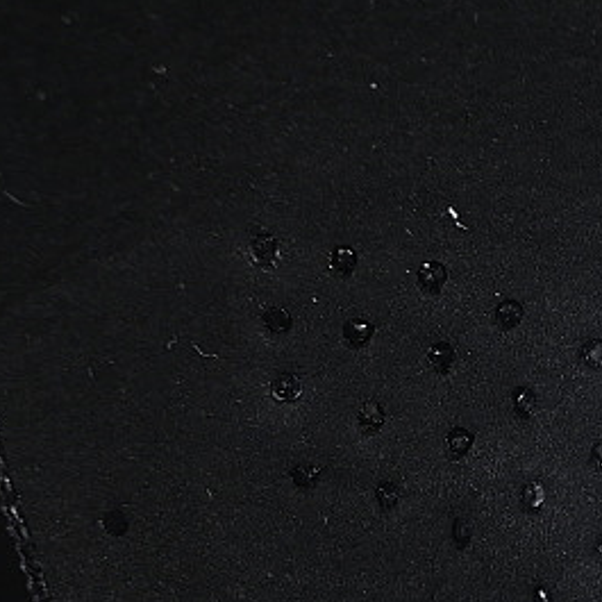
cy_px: 572
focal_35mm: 260
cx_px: 961
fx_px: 5116
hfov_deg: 6.6
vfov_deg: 6.7
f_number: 8
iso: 160
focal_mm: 50
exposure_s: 1/80
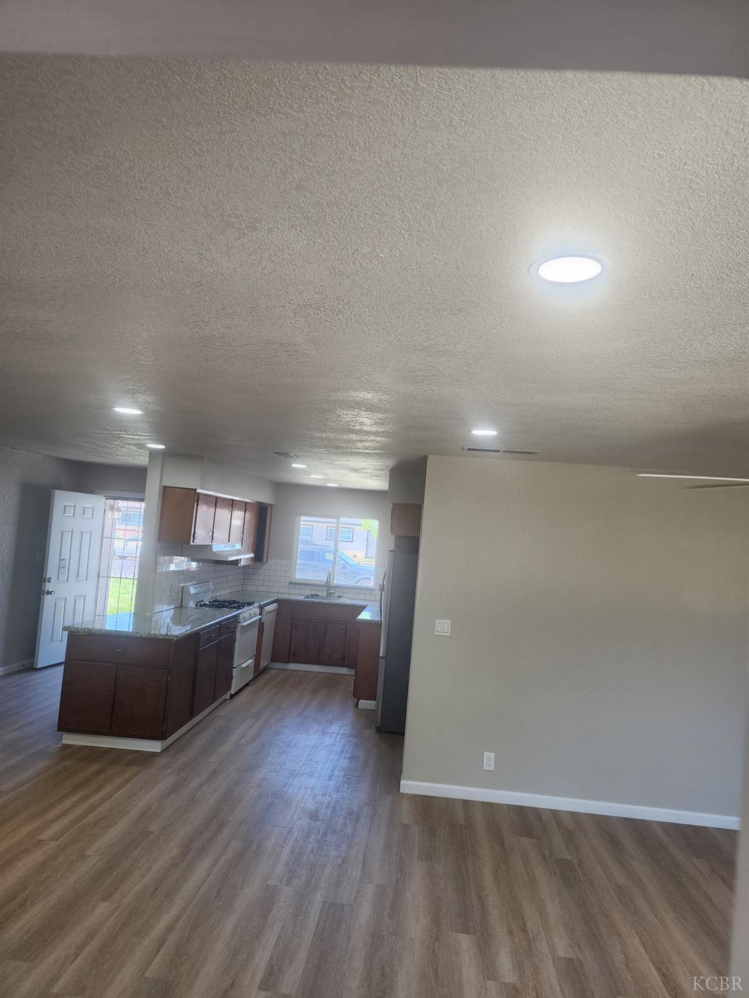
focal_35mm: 23
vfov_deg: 73.9
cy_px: 499
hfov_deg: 58.9
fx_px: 664
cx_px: 374
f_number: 1.8
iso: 100
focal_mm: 6.4
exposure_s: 1/180
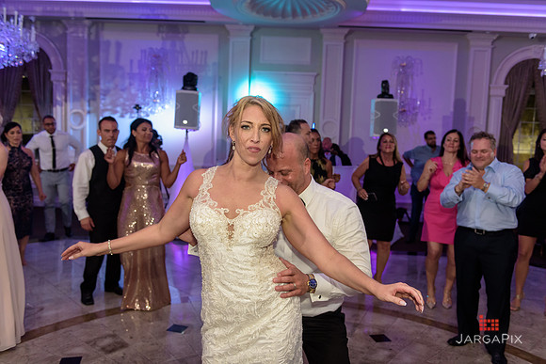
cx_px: 273
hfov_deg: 60.3
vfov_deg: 42.3
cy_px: 182
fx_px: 470
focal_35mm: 31
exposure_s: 1/125
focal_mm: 31
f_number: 3.2
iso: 1600
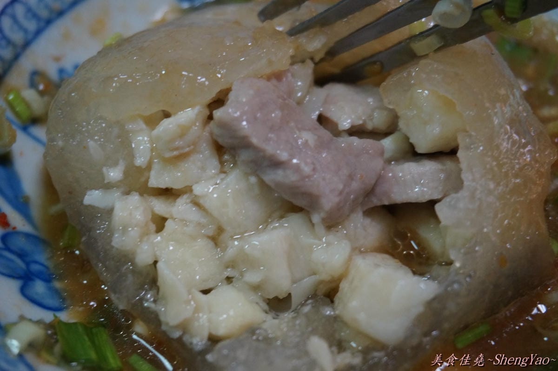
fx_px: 929
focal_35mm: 60
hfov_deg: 33.4
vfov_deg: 22.6
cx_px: 279
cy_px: 186
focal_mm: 40
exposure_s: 1/80
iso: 1600
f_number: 5.6
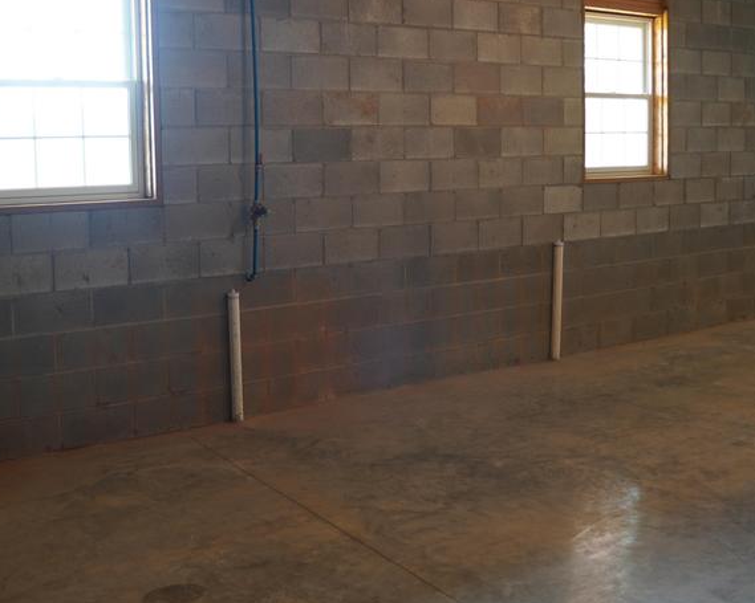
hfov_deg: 47.2
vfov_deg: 38.9
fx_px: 849
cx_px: 255
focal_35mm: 38
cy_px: 225
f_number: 1.4
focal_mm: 16
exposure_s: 1/30
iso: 125
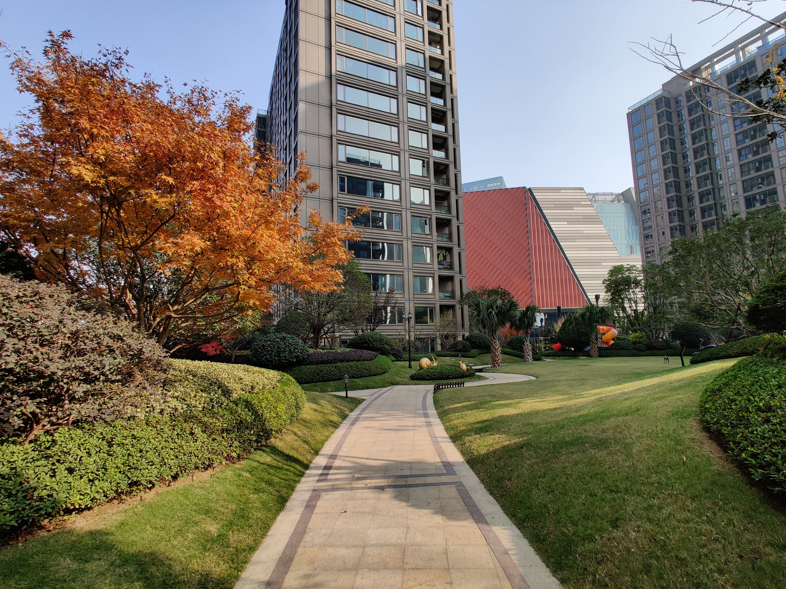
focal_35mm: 13
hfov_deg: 106.2
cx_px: 393
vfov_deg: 89.9
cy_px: 294
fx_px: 295
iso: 100
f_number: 2.2
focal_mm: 2.25
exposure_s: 1/747
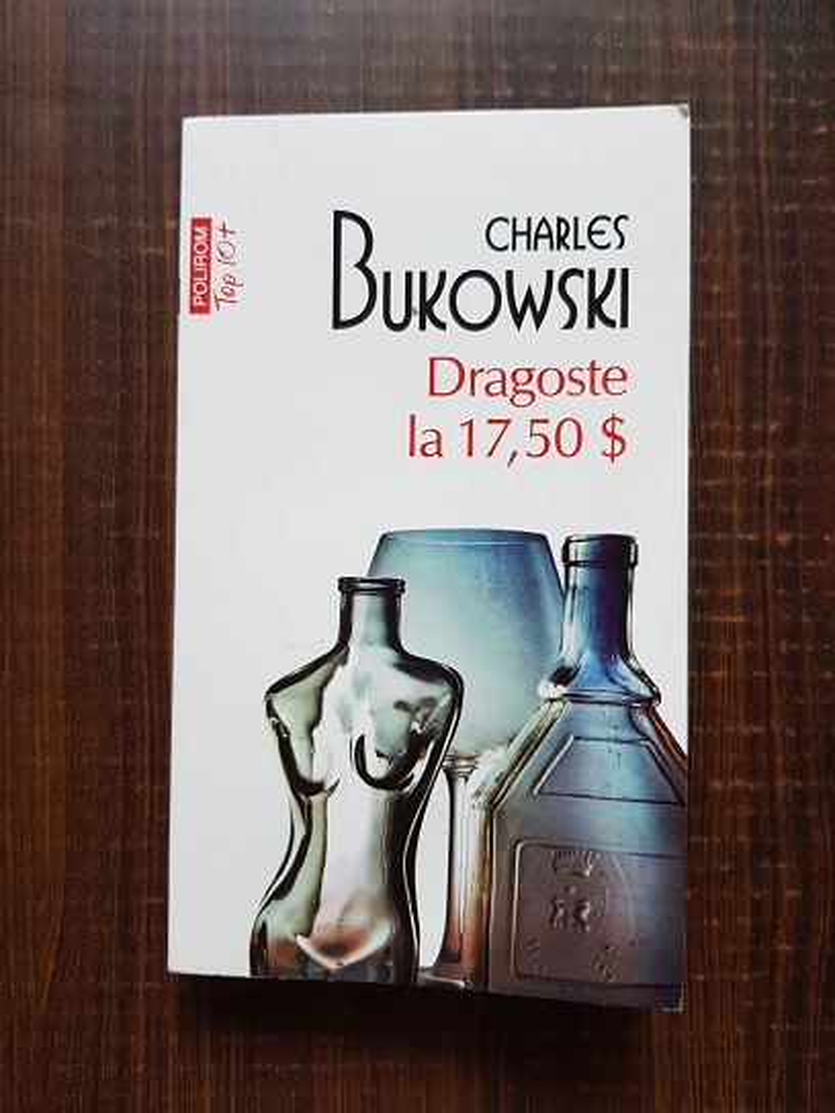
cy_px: 556
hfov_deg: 53.1
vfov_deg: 67.3
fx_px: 836
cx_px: 418
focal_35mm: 26
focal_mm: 4.3
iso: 160
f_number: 1.7
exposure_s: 1/33
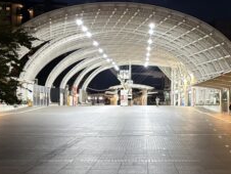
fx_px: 461
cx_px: 161
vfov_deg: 21.3
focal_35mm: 69
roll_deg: -0.5
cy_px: 91
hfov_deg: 27.9
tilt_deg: +2.4
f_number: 1.6
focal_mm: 5.96
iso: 500
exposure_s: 1/33
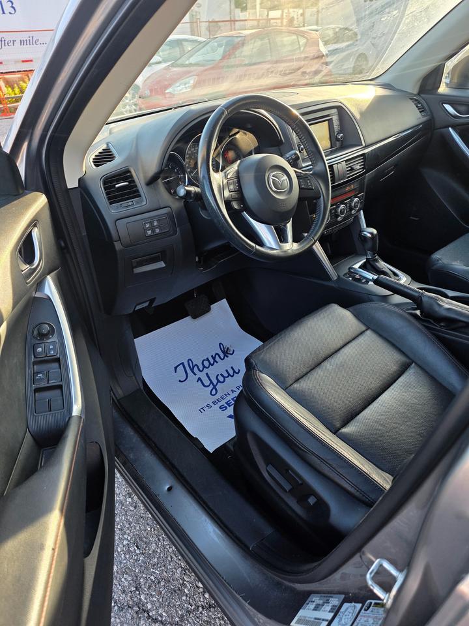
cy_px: 313
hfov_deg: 58.9
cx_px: 234
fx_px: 415
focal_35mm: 23
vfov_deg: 73.9
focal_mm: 6.25
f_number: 1.7
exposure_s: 1/180
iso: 64
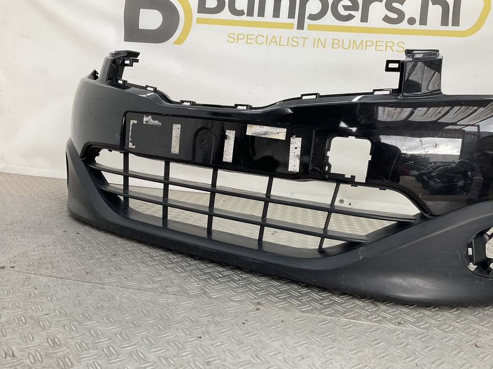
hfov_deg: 61.7
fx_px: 413
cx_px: 246
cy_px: 184
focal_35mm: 29
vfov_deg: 48.2
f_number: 1.8
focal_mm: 3
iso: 25
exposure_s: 1/120
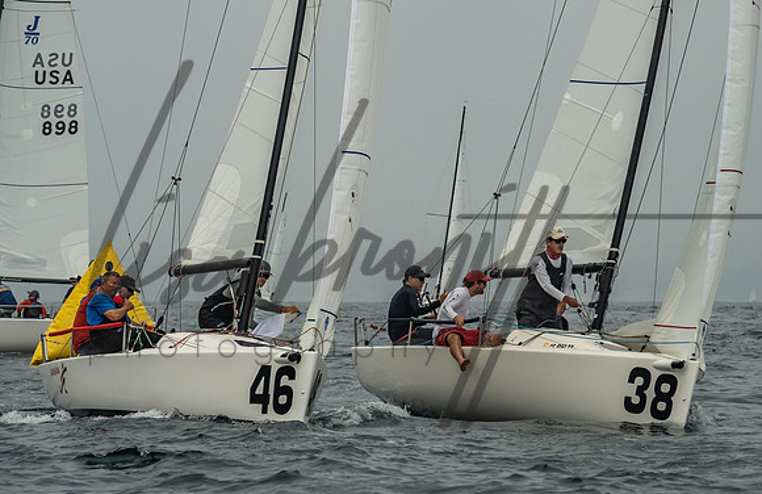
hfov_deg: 10.9
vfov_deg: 7.1
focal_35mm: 190
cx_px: 394
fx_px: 3989
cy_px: 179
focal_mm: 150
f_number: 9
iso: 800
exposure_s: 1/3200
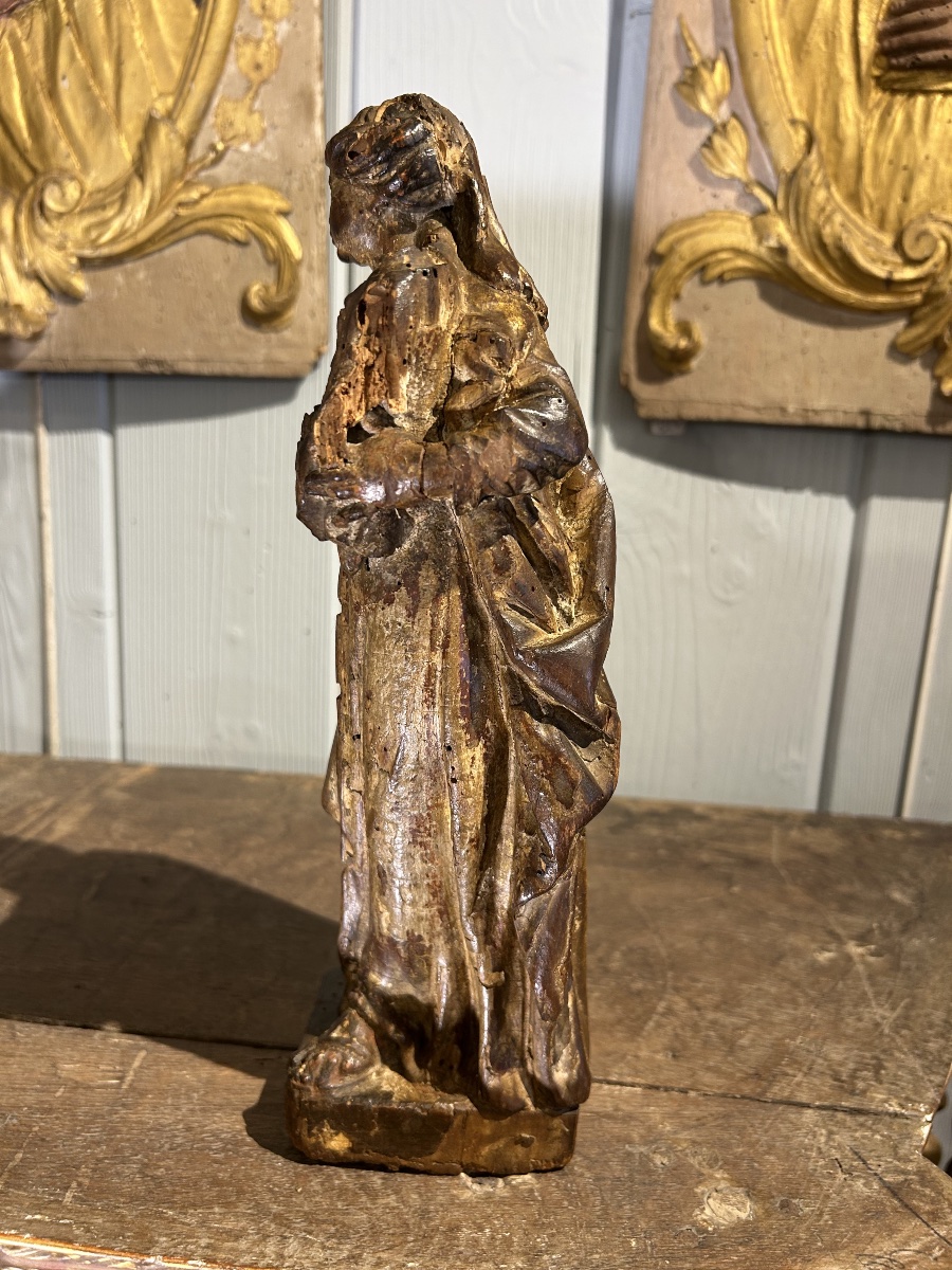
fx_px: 953
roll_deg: -2.9
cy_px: 635
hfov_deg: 53.1
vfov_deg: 67.3
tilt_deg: -12.4
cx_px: 476
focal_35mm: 26
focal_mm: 5.7
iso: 80
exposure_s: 1/50
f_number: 1.5
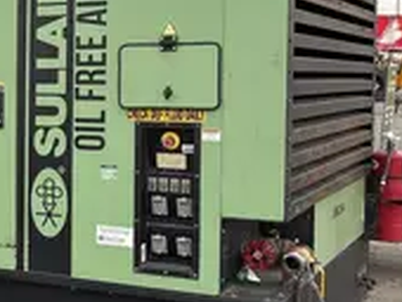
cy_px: 124
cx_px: -102
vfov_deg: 17.6
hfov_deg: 21.3
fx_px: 977
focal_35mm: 84
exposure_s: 1/218
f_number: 1.6
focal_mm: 5.96
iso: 40
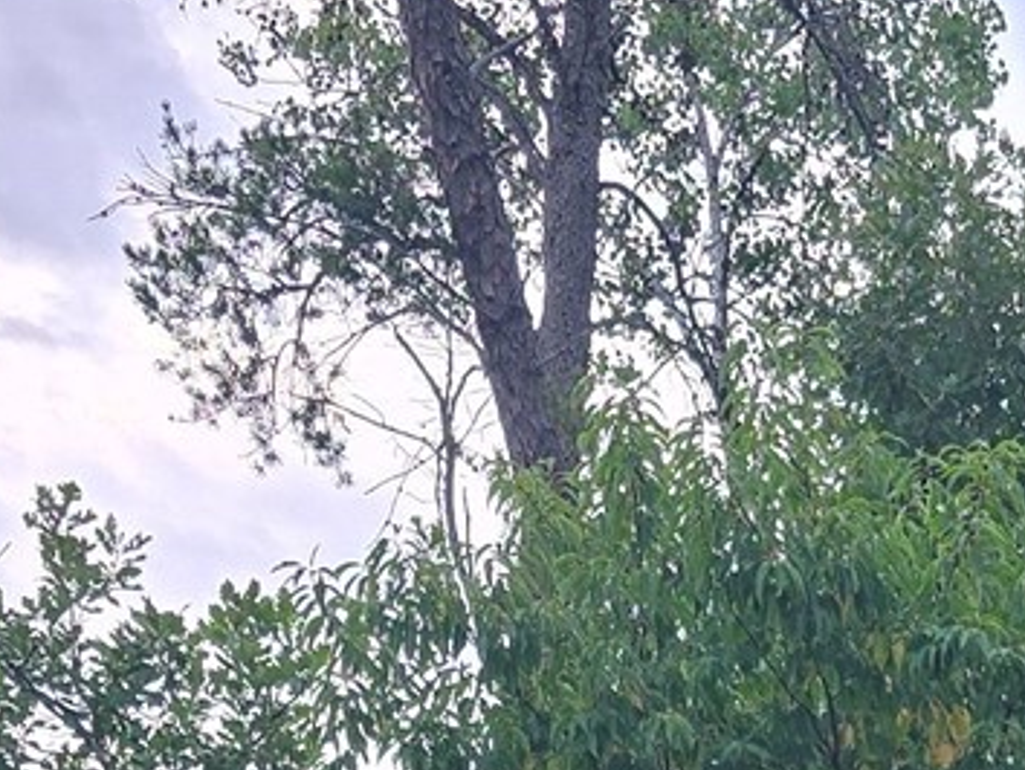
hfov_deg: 13.6
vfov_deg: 9.4
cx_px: 1720
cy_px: 2087
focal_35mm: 133
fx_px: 3941
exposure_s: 1/180
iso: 20
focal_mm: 6.3
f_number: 1.7
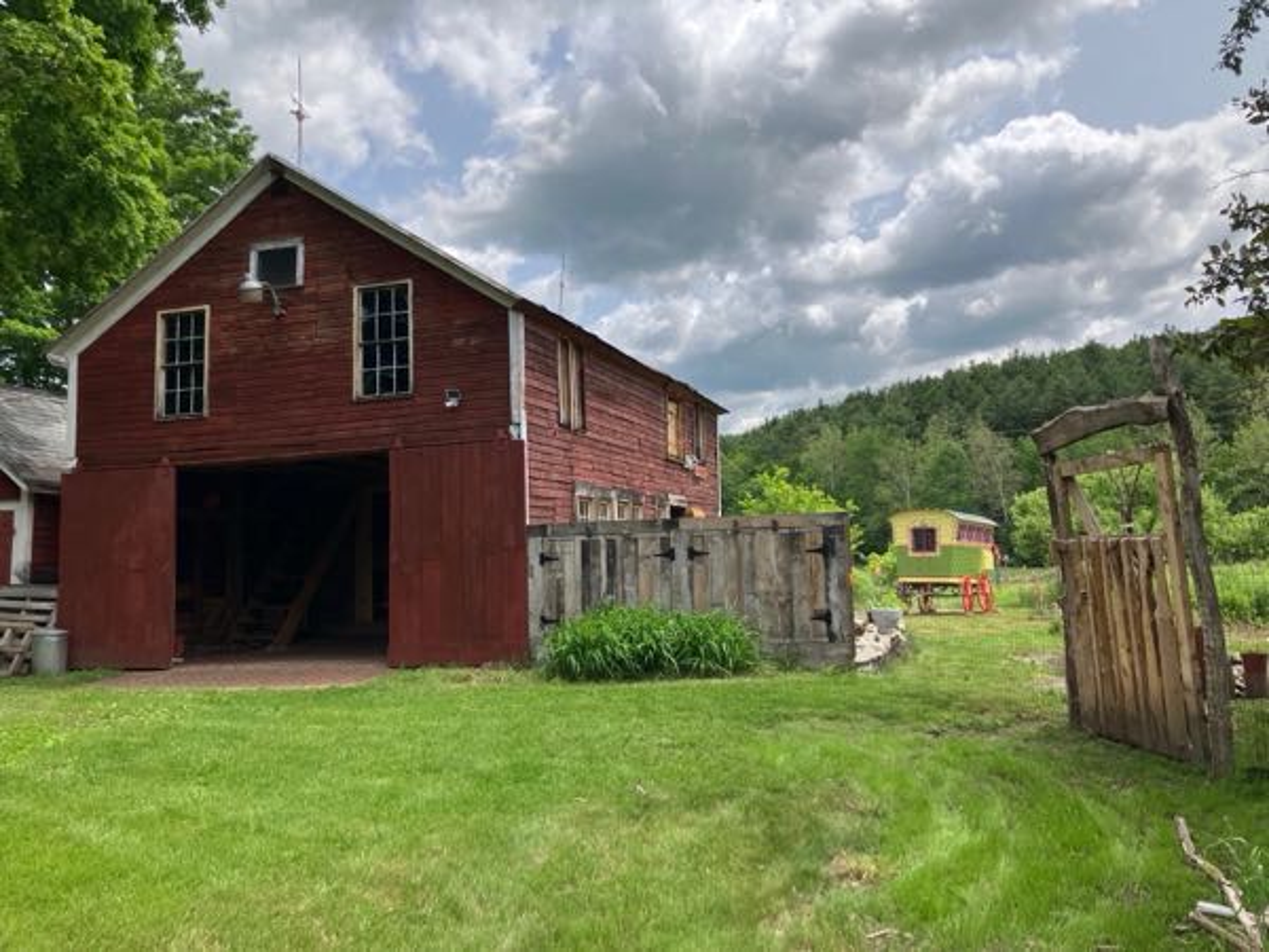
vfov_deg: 49.7
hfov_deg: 63.4
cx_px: 634
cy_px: 476
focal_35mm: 28
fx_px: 1026
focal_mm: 3.99
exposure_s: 1/1946
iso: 32
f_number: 1.8
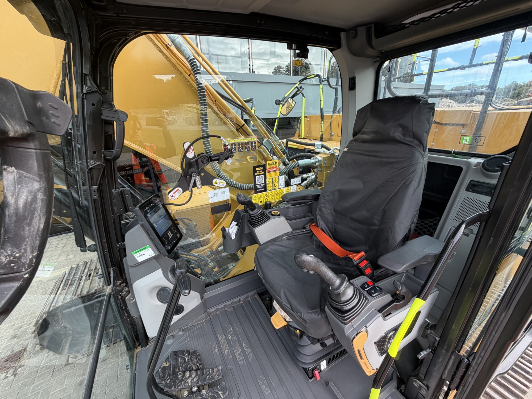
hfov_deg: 102.1
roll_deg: +4.1
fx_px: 215
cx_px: 266
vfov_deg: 85.7
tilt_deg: -18.5
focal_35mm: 14
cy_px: 200
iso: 50
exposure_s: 1/121
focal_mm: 2.22
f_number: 2.2
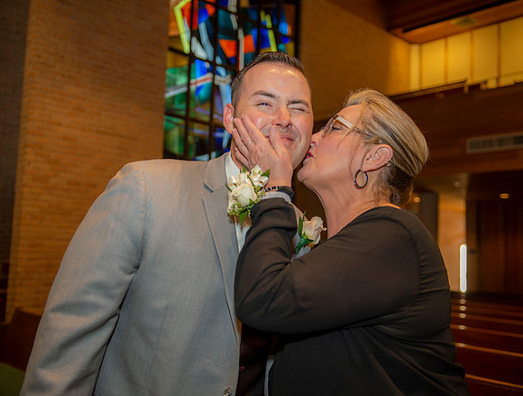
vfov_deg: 38.8
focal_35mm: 37
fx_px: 561
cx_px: 254
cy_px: 198
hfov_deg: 50.0
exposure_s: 1/125
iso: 640
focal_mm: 34
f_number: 2.8
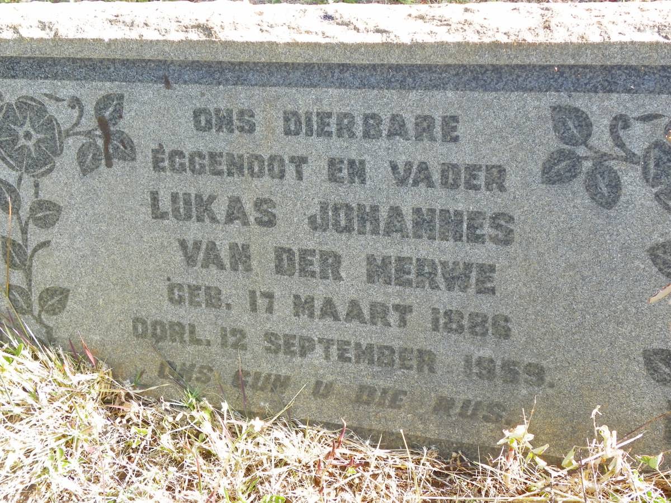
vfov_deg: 27.0
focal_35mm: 54
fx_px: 1047
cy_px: 252
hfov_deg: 35.5
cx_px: 336
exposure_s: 1/60
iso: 64
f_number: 3.5
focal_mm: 9.6
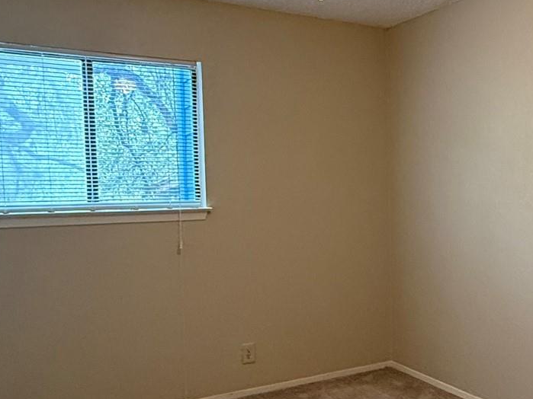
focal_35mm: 41
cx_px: 391
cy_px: 225
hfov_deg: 44.5
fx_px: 631
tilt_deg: -3.3
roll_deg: +0.7
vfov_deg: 35.1
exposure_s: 1/60
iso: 500
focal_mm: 2.22
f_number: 2.2
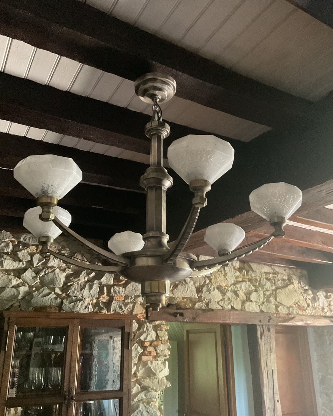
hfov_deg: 47.1
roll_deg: +0.5
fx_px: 382
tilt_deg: +21.7
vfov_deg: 57.1
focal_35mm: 31
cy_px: 198
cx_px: 166
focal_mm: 3
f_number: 1.8
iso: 500
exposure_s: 1/30
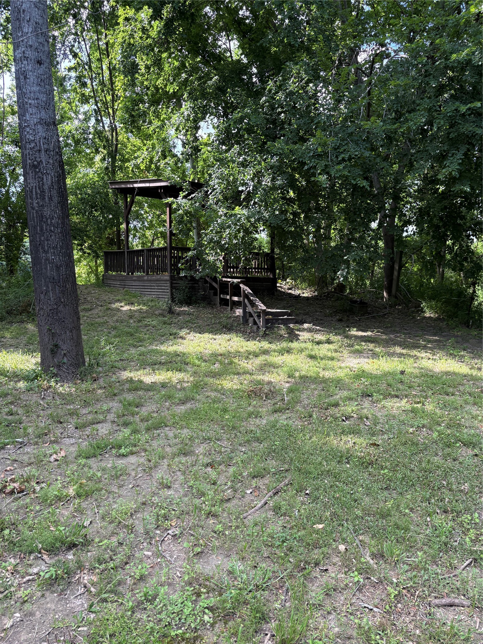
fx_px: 484
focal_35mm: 26
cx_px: 242
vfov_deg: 67.3
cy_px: 322
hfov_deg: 53.1
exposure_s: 1/320
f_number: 1.6
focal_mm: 5.96
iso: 64
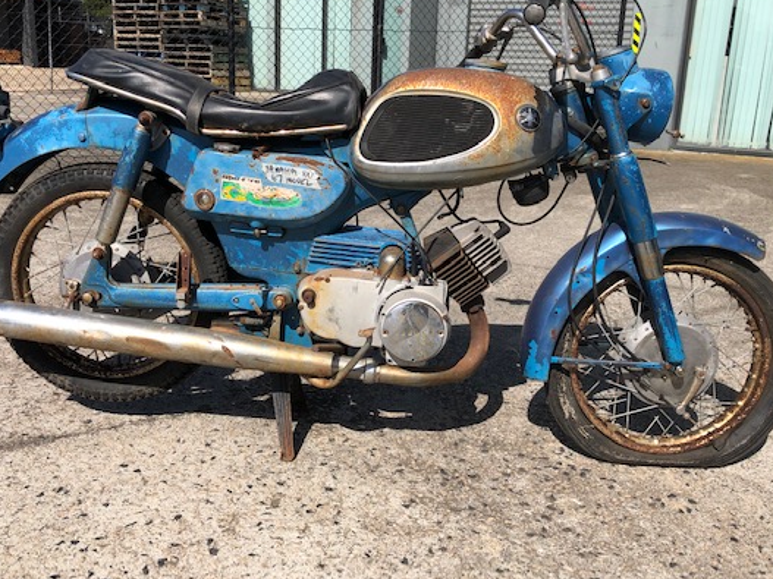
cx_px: 370
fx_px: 759
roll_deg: -1.1
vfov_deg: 41.7
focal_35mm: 34
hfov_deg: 53.9
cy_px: 259
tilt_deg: -14.4
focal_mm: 3.99
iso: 20
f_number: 1.8
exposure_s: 1/2288
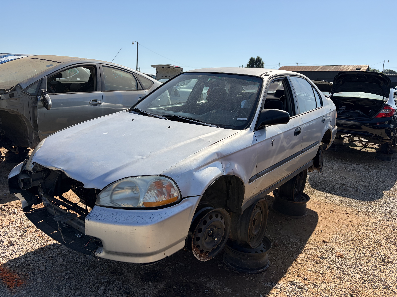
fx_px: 298
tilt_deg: -8.5
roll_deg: -3.7
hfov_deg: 67.3
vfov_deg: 53.1
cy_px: 148
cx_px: 198
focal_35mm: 26
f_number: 1.6
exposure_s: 1/3831
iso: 50
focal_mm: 5.96
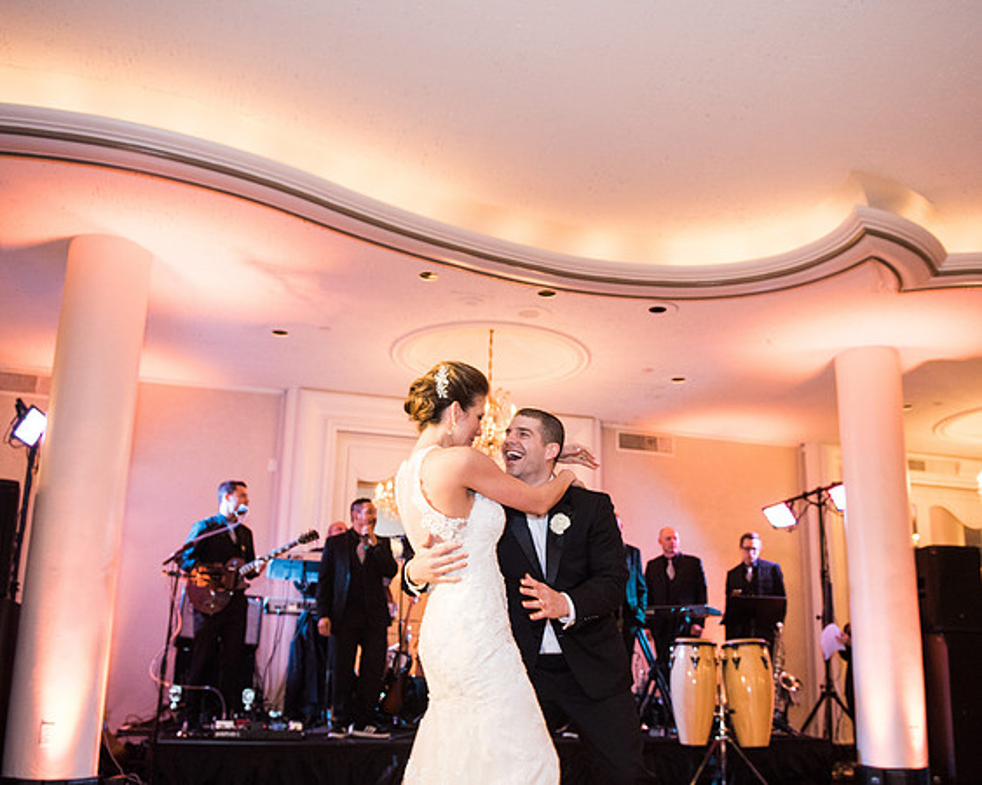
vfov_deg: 46.1
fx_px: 917
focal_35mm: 32
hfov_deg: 56.3
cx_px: 528
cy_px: 459
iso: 2000
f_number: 2.8
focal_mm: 24
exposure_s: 1/100
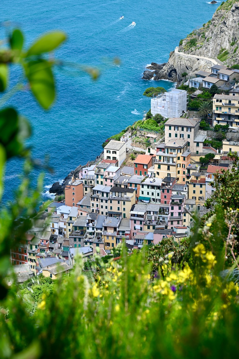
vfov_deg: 23.6
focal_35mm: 86
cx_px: 120
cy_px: 180
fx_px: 856
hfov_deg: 15.9
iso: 100
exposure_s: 1/125
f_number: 11
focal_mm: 86
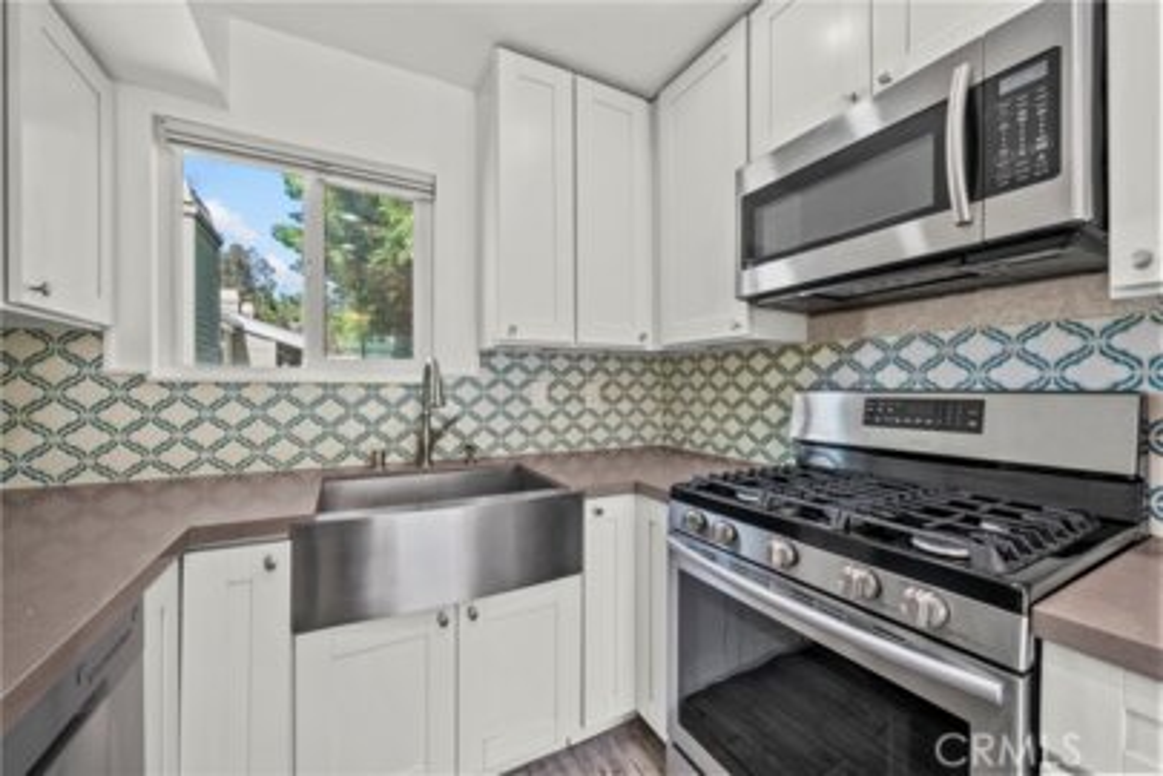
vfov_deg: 85.4
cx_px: 582
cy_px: 388
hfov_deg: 108.3
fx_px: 420
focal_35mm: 13
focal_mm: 13
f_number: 9
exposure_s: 1/3
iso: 250
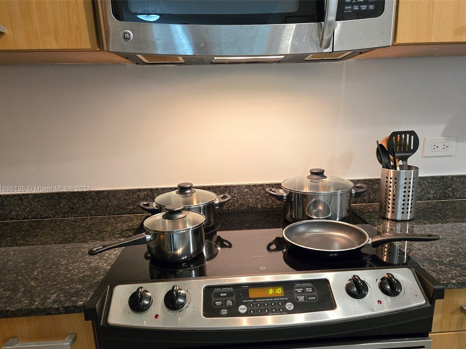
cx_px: 242
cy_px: 189
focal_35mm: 25
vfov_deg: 54.8
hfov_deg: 69.4
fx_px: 337
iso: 1000
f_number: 1.8
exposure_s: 1/60
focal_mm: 5.4
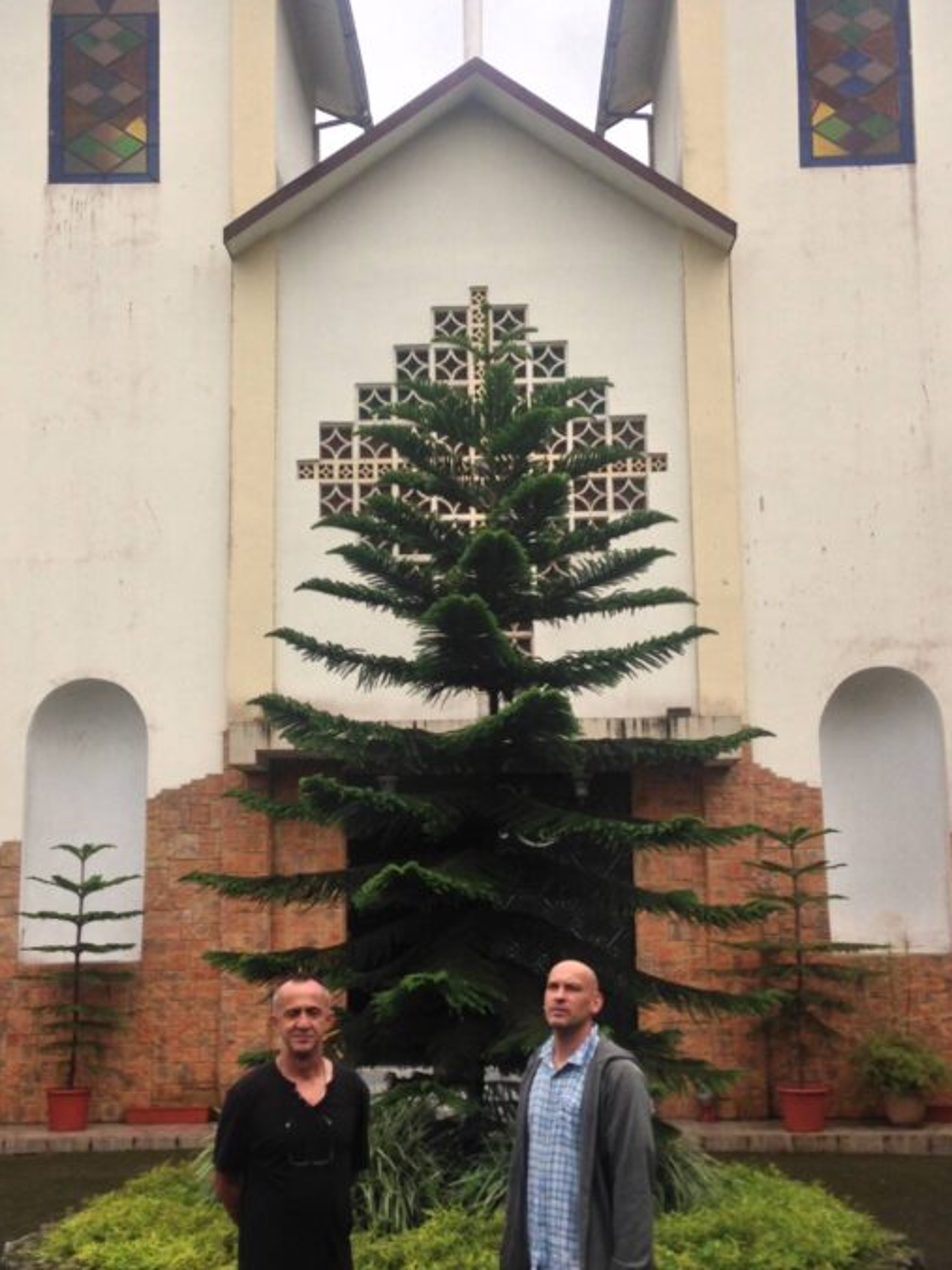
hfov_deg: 29.1
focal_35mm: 50
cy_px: 641
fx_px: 1833
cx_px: 449
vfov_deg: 38.2
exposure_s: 1/935
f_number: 2.4
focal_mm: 4.13
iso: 50
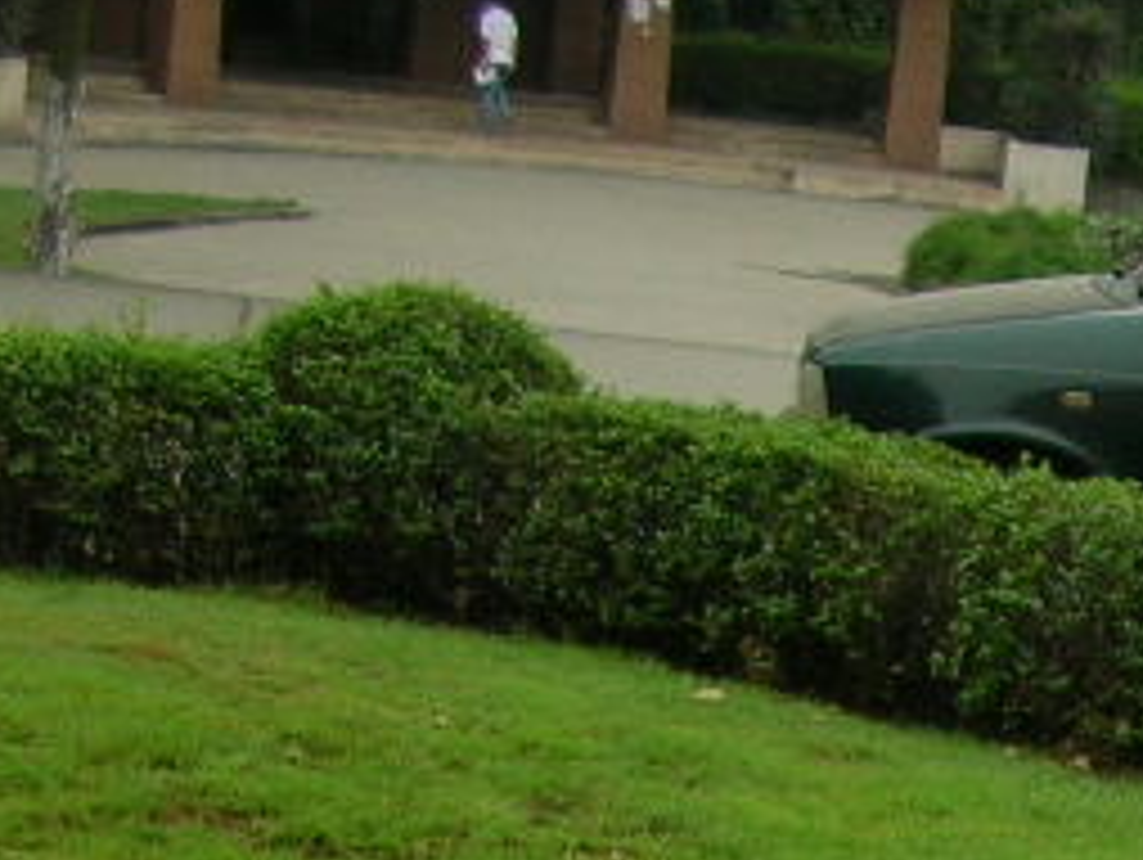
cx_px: 2038
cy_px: 1702
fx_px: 4660
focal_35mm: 141
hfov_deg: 12.7
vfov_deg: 9.8
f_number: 2.8
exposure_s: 1/337
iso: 50
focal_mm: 5.8
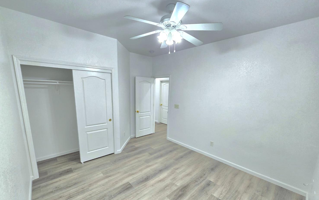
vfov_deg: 78.0
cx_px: 159
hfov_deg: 105.3
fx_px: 122
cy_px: 118
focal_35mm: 14
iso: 125
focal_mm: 2.2
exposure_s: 1/60.2
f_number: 2.2
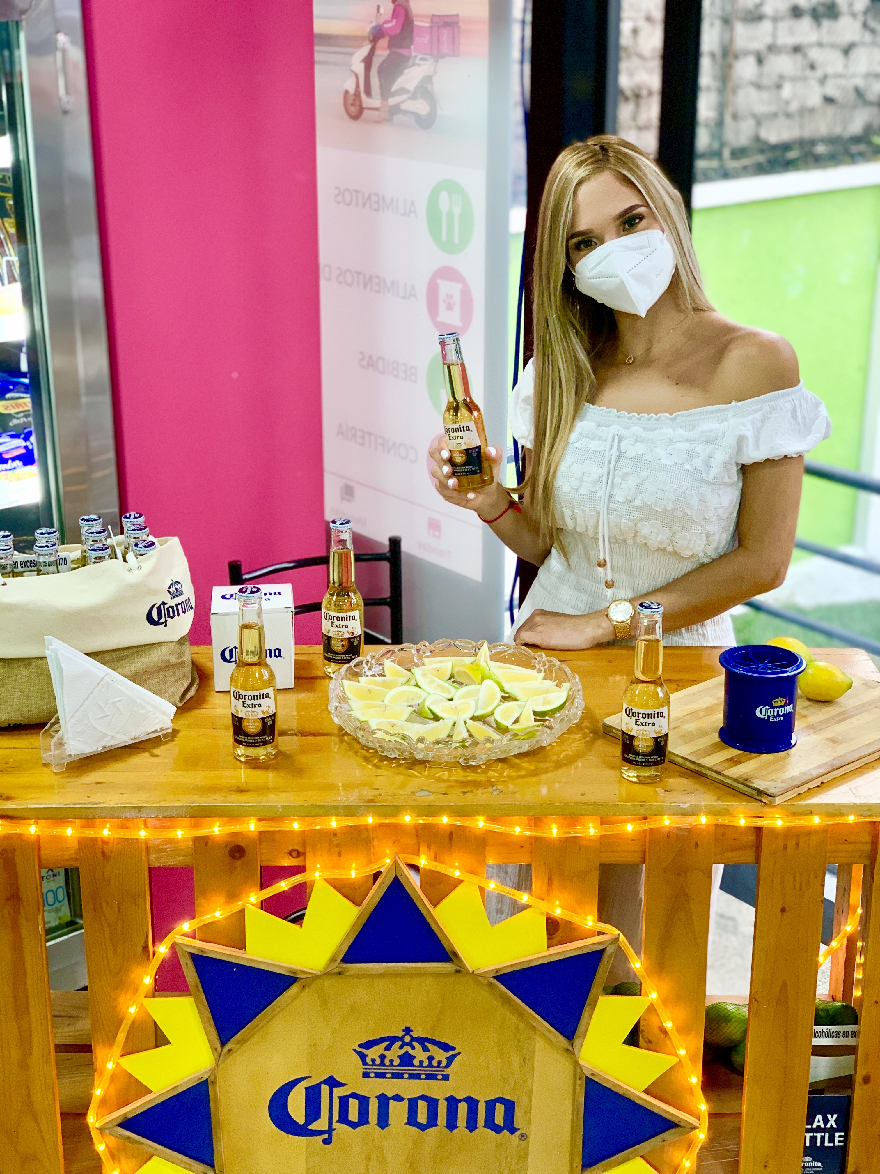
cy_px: 587
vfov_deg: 36.8
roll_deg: -0.6
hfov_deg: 28.0
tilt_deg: -20.3
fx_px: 1763
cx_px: 440
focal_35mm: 52
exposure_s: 1/60
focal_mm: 6
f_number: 2.4
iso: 125
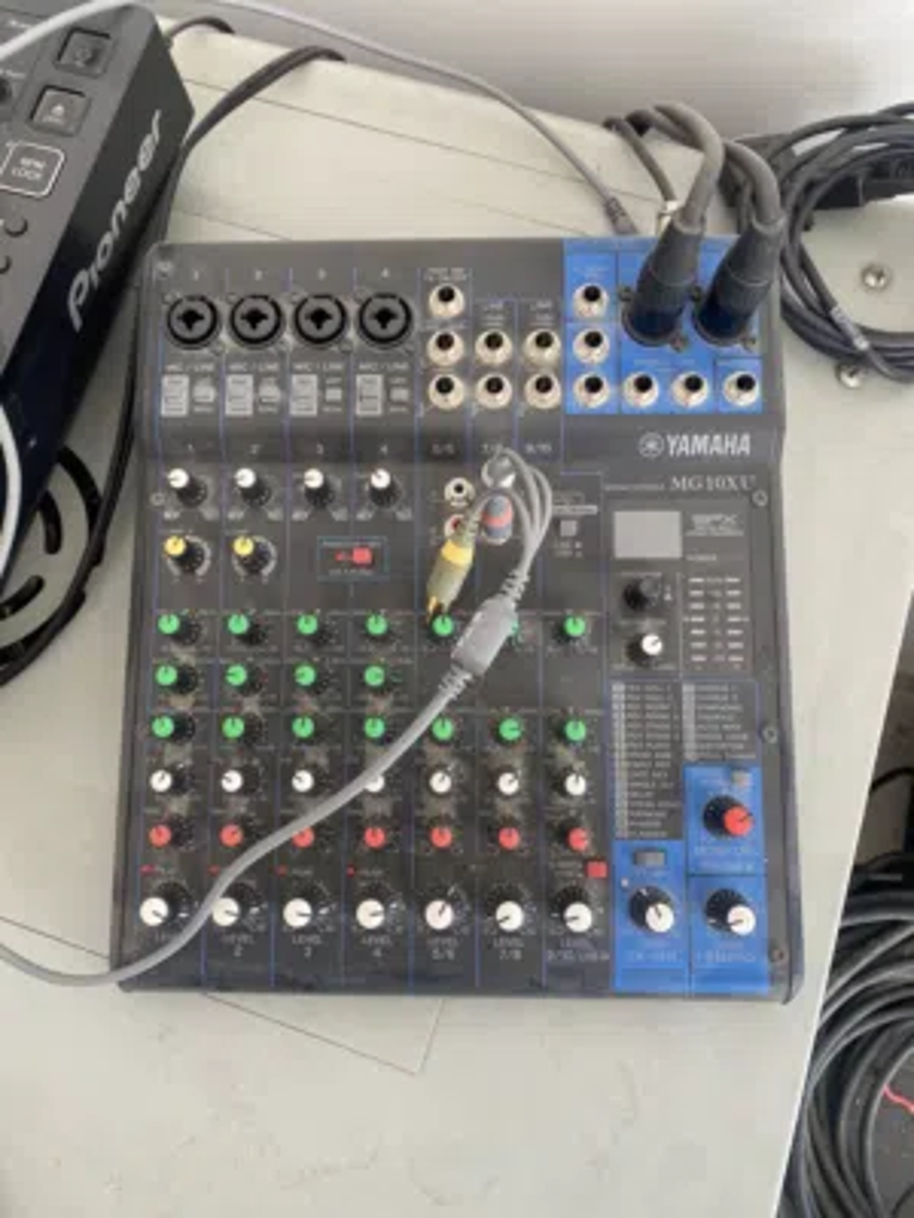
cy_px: 609
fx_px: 915
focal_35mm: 26
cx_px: 457
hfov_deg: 53.1
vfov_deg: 67.3
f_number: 1.8
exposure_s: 1/121
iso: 100
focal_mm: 4.25
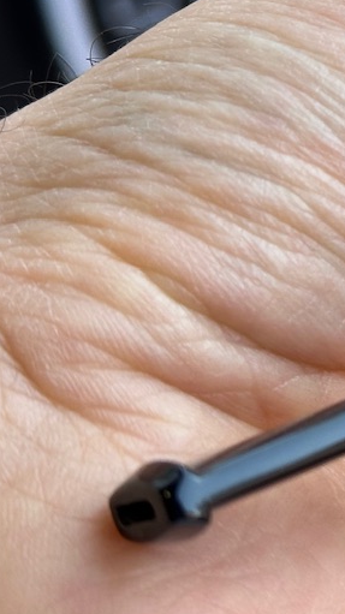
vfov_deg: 16.3
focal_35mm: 131
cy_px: 118
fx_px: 2133
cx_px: 738
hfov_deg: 8.6
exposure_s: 1/304
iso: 64
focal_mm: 6.86
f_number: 1.78
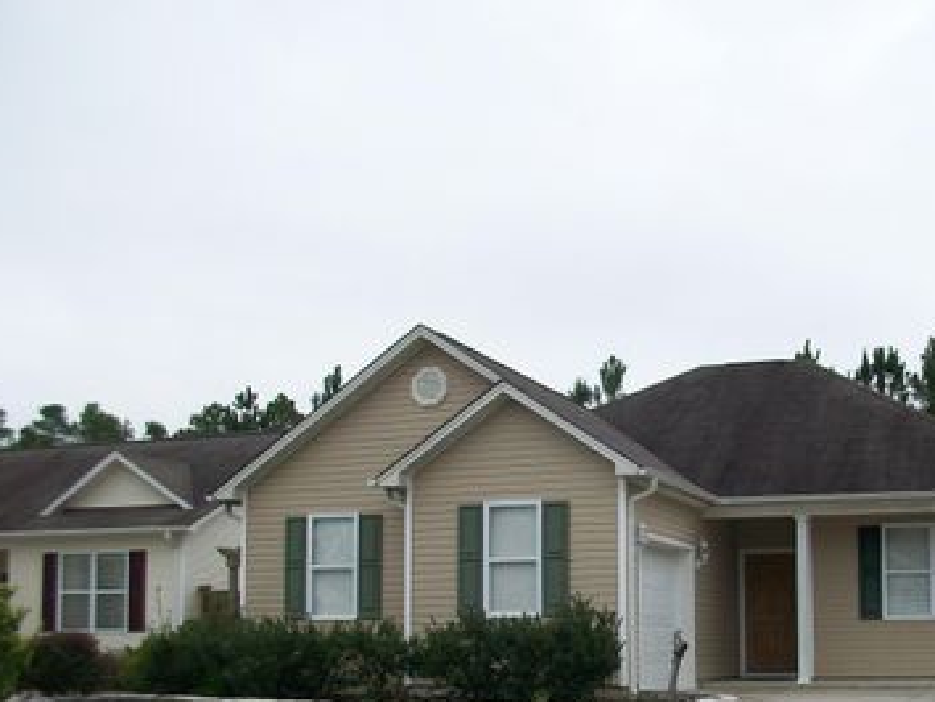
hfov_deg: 39.1
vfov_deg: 30.1
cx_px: 642
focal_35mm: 48
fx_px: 1297
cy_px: 453
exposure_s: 1/125
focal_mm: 5.7
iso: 80
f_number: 2.8
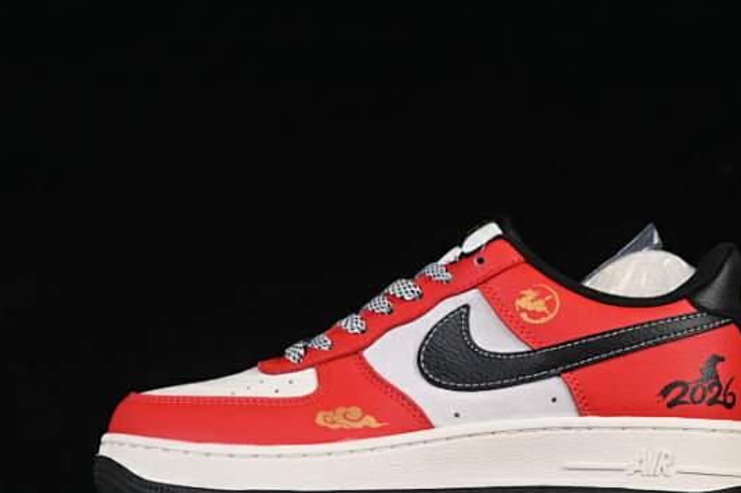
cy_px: 311
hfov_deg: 20.0
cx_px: 431
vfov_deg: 13.4
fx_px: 2098
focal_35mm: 102
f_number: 8
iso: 160
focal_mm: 50
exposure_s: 1/80
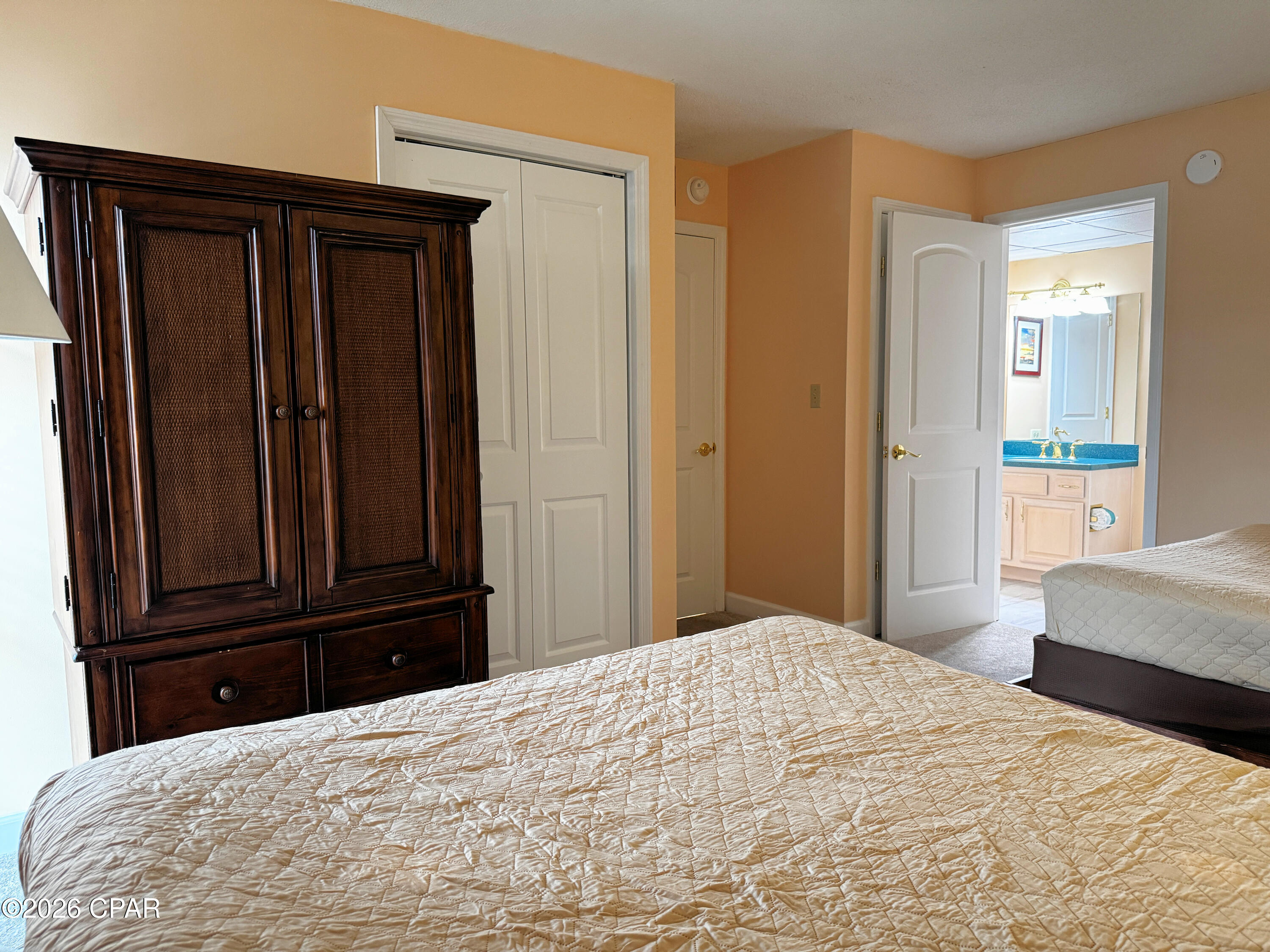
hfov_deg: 71.6
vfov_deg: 56.8
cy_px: 476
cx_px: 635
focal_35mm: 24
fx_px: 881
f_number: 1.78
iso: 500
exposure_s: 1/60
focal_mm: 6.76
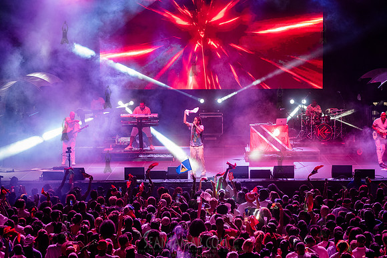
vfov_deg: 15.8
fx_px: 931
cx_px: 194
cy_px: 129
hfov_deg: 23.5
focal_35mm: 87
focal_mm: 86
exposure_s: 1/500
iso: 4000
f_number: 4
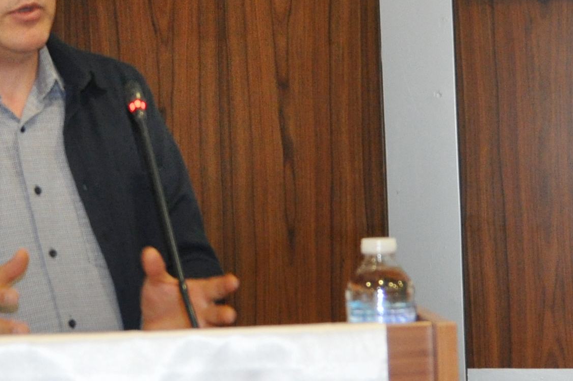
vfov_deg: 13.3
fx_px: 1638
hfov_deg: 19.6
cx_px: 114
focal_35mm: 103
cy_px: 153
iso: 800
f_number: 3.5
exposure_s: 1/60
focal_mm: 18
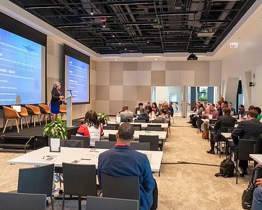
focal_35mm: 36
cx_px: 128
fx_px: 279
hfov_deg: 50.3
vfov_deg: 41.1
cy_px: 105
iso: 2200
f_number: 3.8
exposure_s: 1/125
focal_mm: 21
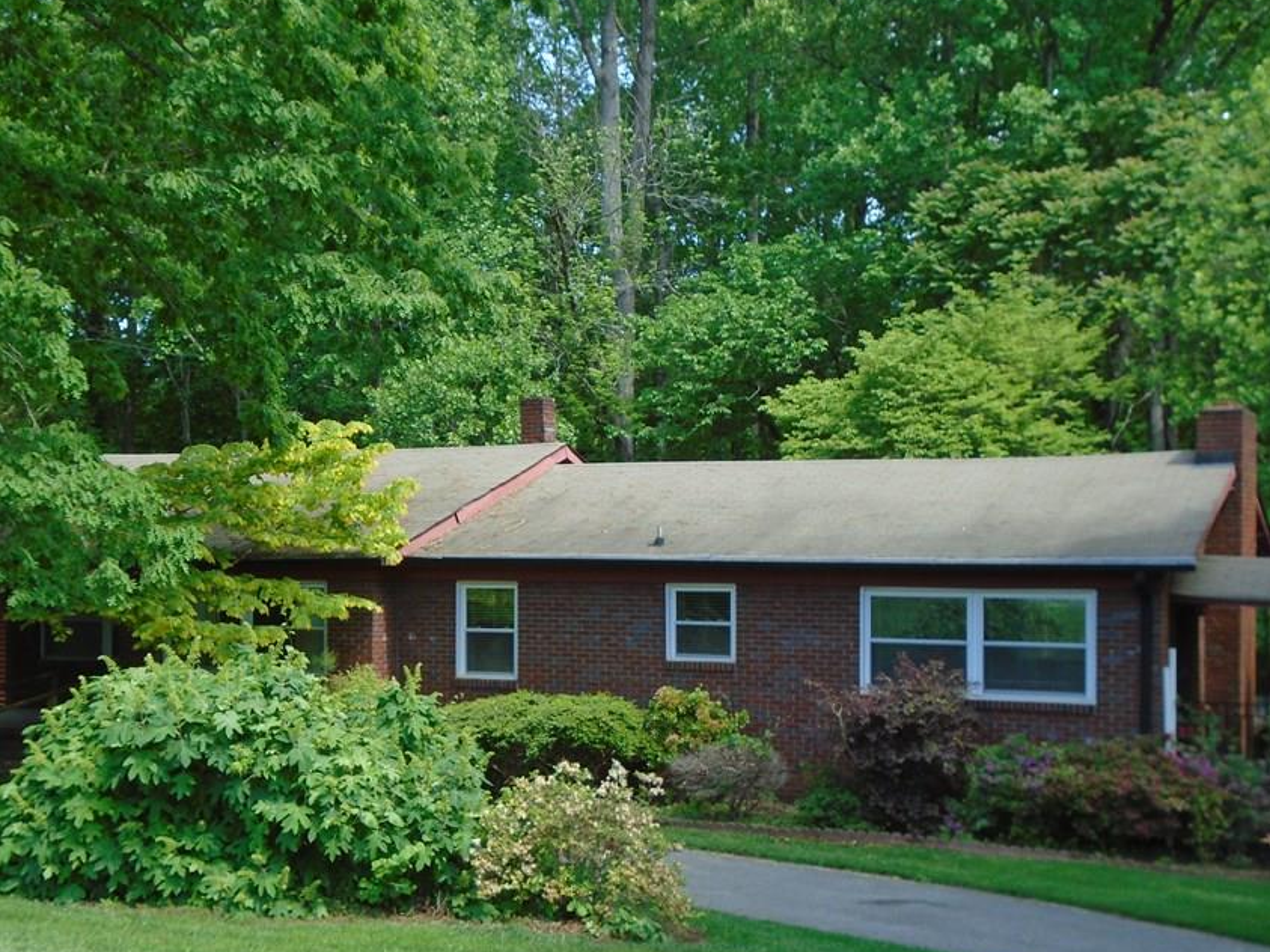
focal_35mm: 51
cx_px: 601
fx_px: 1871
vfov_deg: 28.5
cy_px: 559
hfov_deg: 37.5
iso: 100
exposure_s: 1/160
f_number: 4.1
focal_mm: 7.4
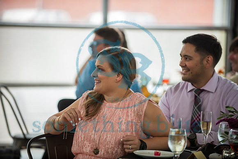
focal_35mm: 160
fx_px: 1058
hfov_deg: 12.8
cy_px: 80
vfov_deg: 8.6
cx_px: 119
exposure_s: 1/250
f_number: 2.8
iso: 200
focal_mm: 160
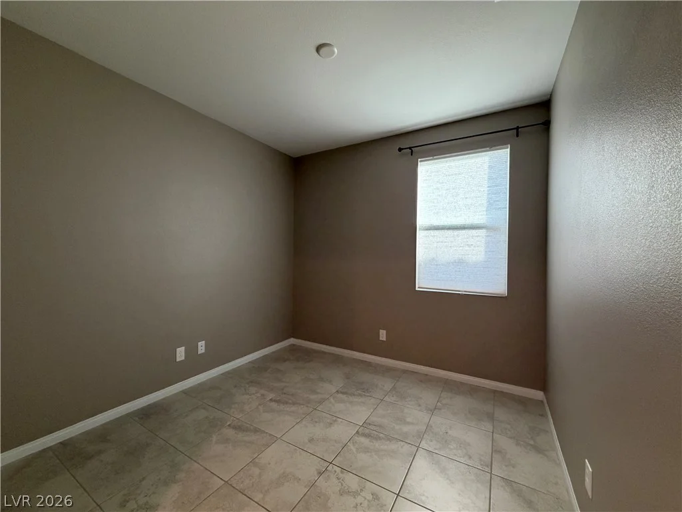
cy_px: 256
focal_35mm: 14
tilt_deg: -0.5
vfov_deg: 85.7
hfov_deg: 102.1
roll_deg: -1.0
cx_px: 341
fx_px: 276
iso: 320
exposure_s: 1/120
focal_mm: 2.22
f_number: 2.2
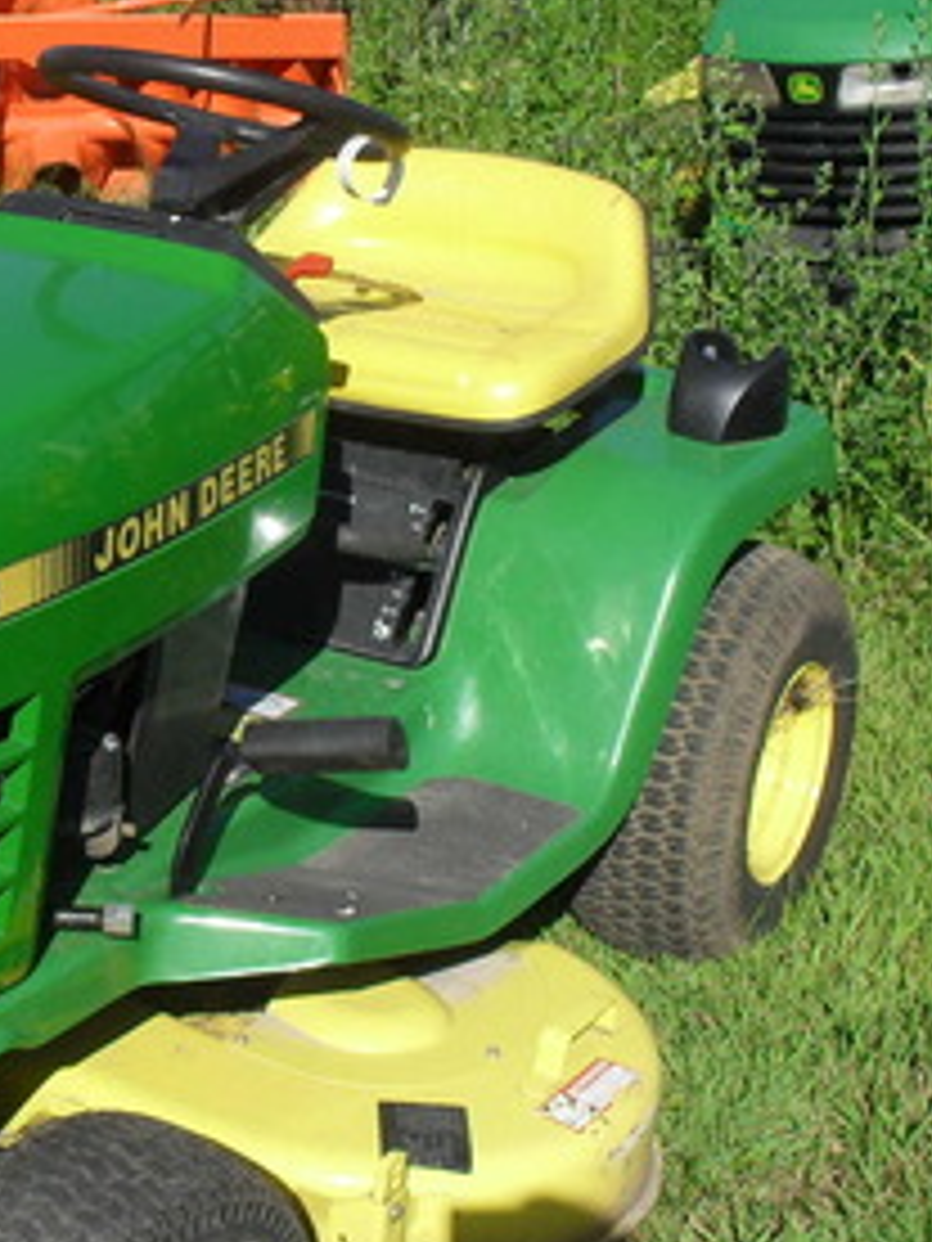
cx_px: 189
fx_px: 2477
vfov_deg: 28.2
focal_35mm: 69
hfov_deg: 21.1
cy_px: 567
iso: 100
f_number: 8.4
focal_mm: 6.3
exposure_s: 1/250
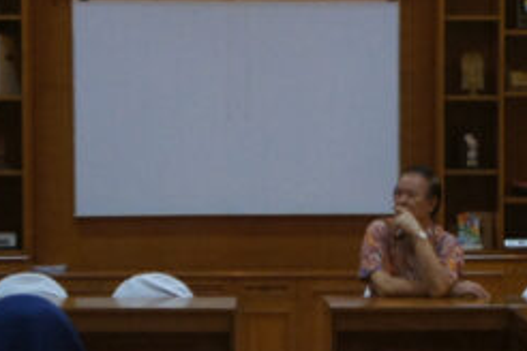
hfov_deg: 13.7
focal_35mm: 150
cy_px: 275
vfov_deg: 9.1
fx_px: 2196
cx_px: 330
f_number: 4
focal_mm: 24
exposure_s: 1/50
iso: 1600
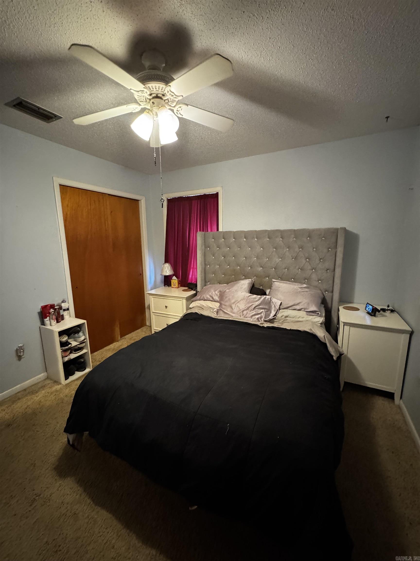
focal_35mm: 14
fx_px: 226
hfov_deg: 85.7
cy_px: 280
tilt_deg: -10.2
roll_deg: +1.9
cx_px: 210
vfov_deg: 102.1
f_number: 2.2
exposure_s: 1/40
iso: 1250
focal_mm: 2.22
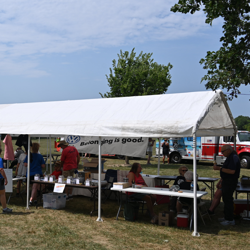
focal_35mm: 47
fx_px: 384
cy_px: 146
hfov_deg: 34.5
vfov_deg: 36.0
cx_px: 36
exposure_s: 1/500
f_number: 8
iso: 100
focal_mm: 24
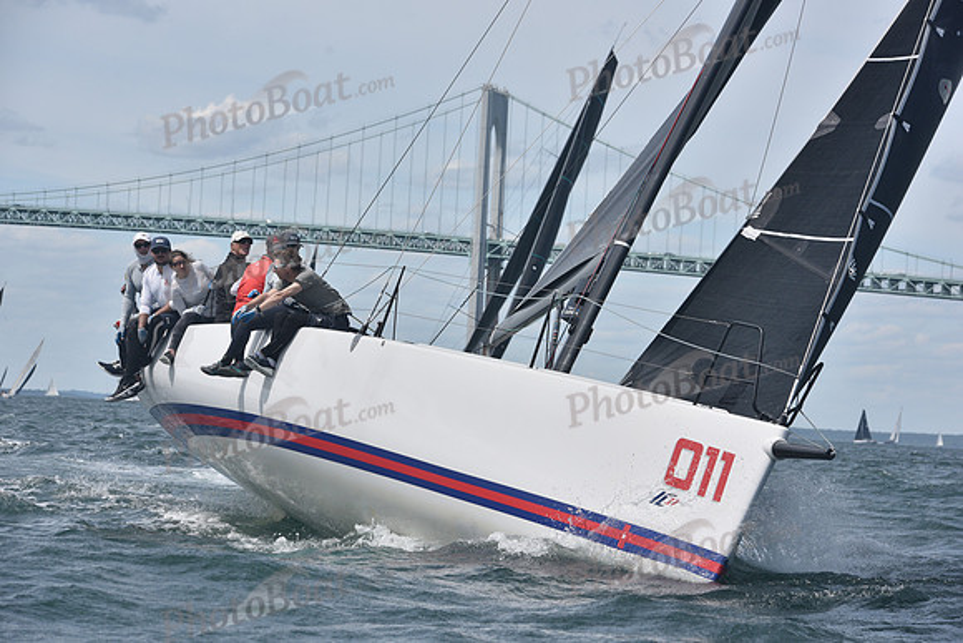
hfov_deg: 16.8
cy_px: 322
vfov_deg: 11.2
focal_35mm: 122
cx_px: 482
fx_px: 3264
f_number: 9
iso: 320
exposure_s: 1/800
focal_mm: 122
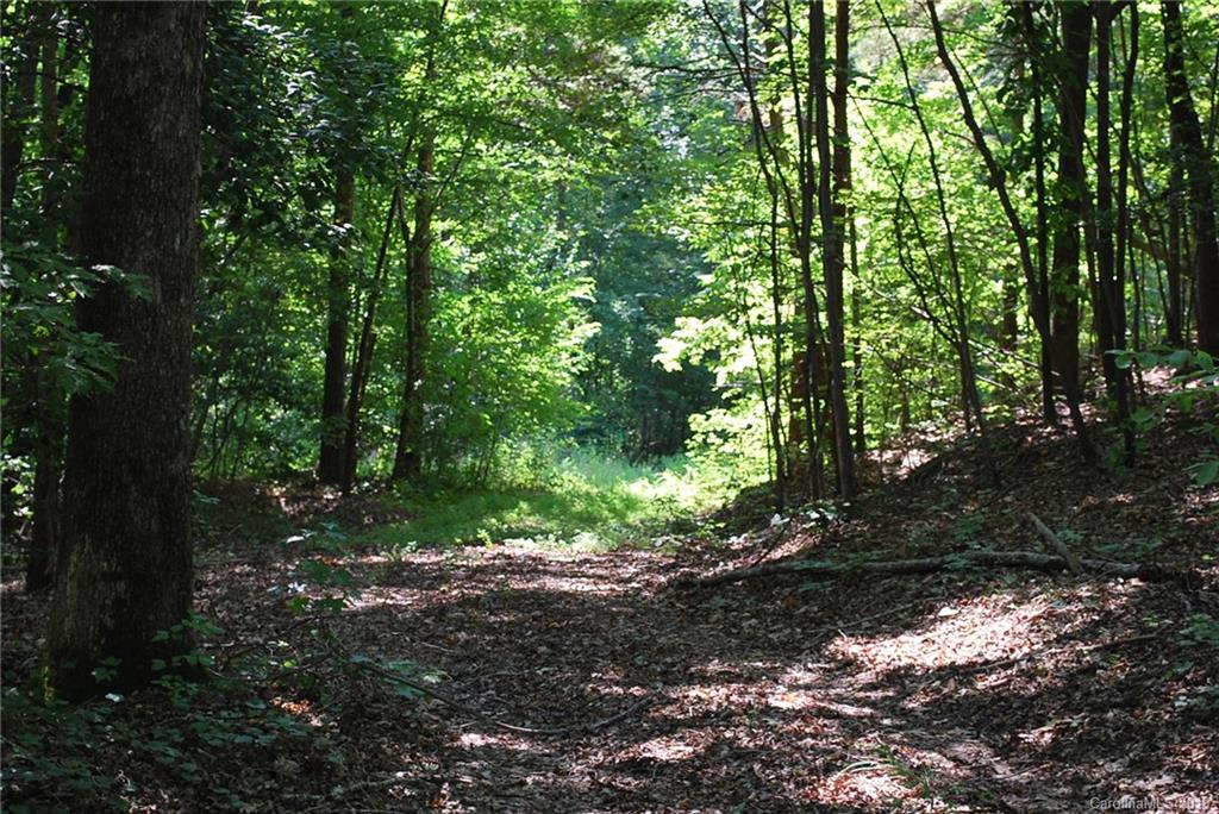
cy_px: 407
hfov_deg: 30.5
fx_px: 2236
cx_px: 610
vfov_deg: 20.6
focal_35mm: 66
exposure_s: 1/60
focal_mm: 44
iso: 200
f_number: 5.3
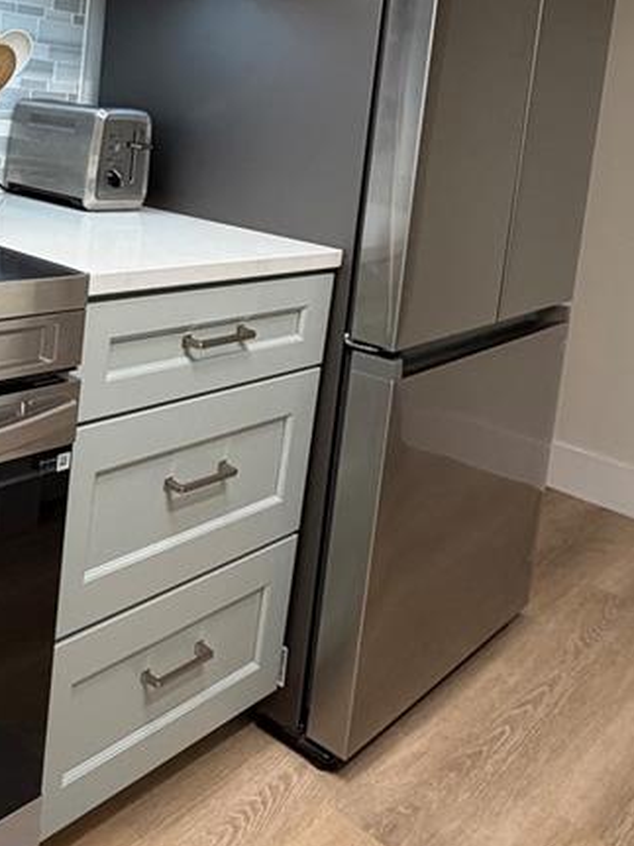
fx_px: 953
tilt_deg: -7.4
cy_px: 202
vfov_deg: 46.0
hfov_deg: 34.6
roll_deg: -5.0
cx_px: 57
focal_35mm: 39
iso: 250
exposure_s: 1/120
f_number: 2.2
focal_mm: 2.22
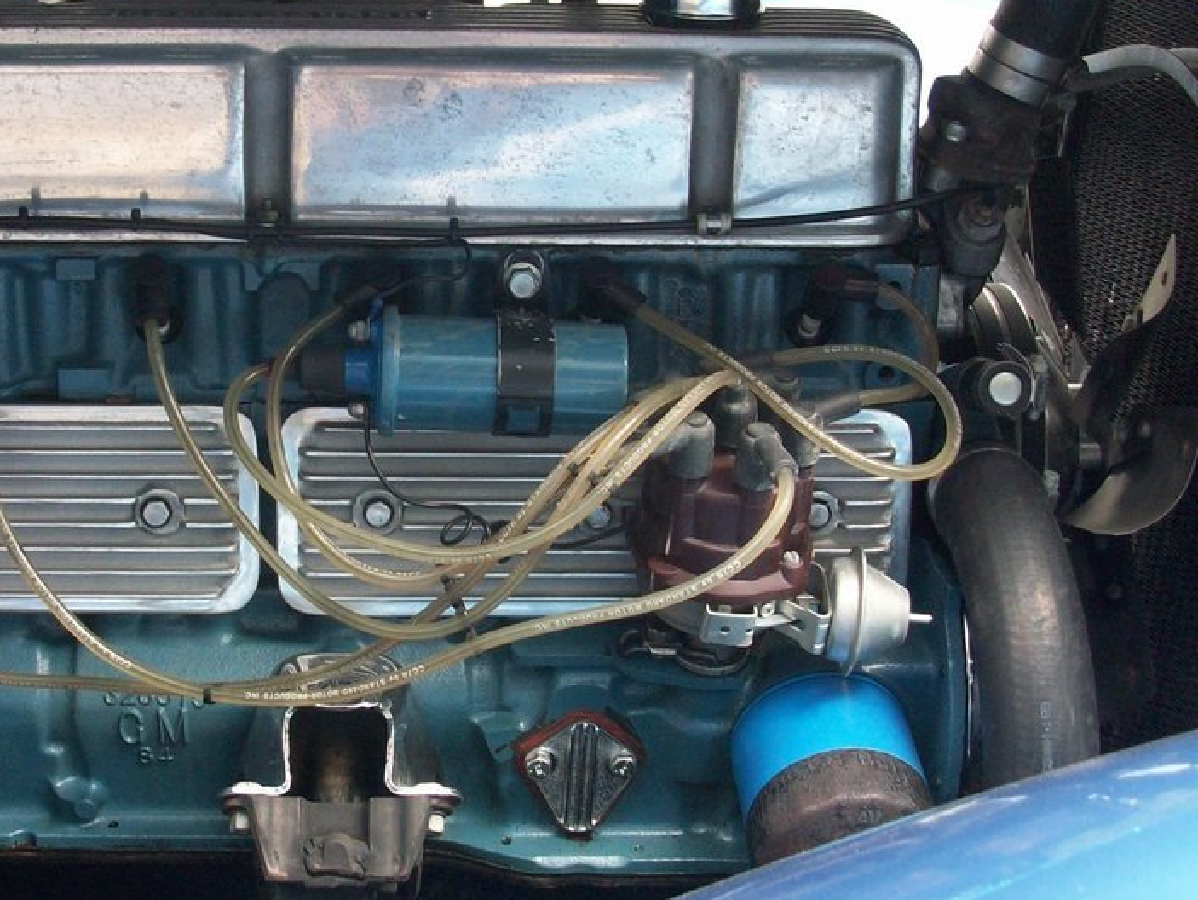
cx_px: 380
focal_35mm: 58
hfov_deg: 32.9
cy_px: 280
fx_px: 2008
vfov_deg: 25.1
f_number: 2.8
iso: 84
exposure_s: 1/60
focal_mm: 5.7
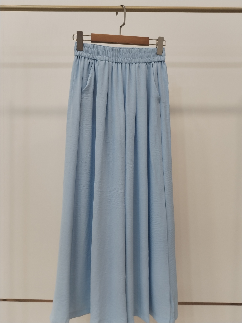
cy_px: 162
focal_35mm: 31
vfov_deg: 58.4
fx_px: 289
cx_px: 121
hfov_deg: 45.4
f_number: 1.8
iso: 242
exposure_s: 1/60
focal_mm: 4.75
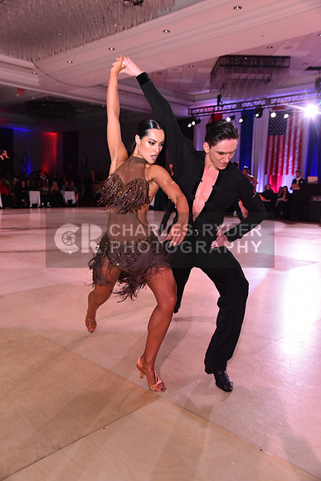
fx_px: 508
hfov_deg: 35.1
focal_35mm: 38
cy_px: 240
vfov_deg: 50.7
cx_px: 160
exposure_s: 1/320
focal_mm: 38
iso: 2500
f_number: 5.6
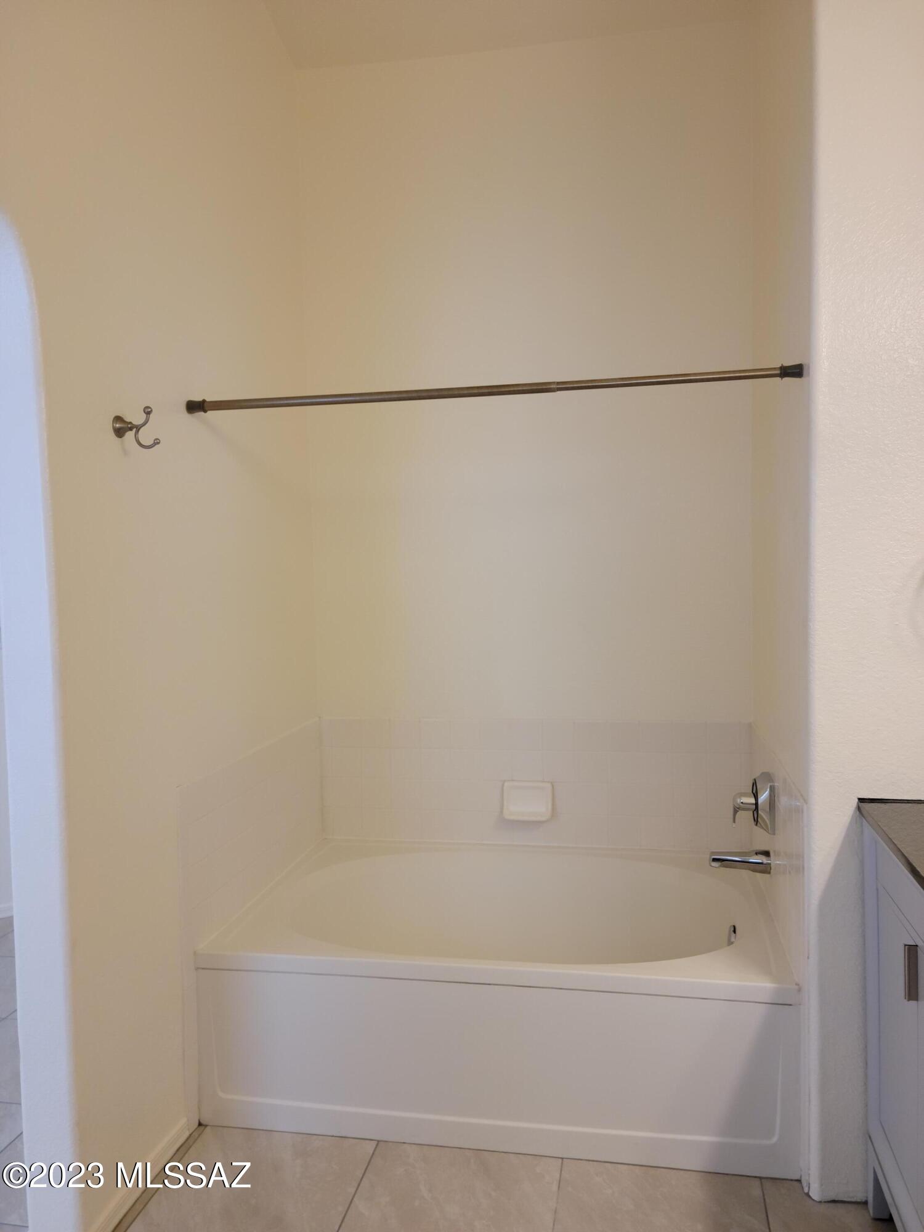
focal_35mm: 28
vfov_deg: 63.4
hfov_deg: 49.7
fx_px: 997
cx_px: 462
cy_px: 616
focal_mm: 5.9
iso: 160
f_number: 2
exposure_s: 1/60
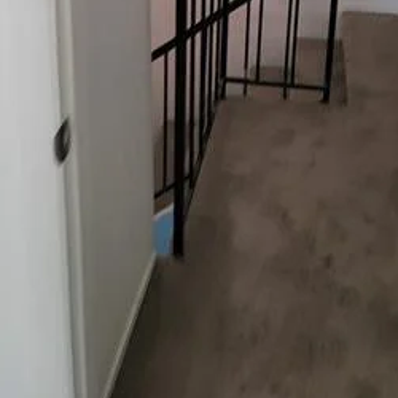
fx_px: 689
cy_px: -59
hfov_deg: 32.2
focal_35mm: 53
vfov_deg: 28.7
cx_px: 204
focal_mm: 7
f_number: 1.8
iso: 160
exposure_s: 1/60
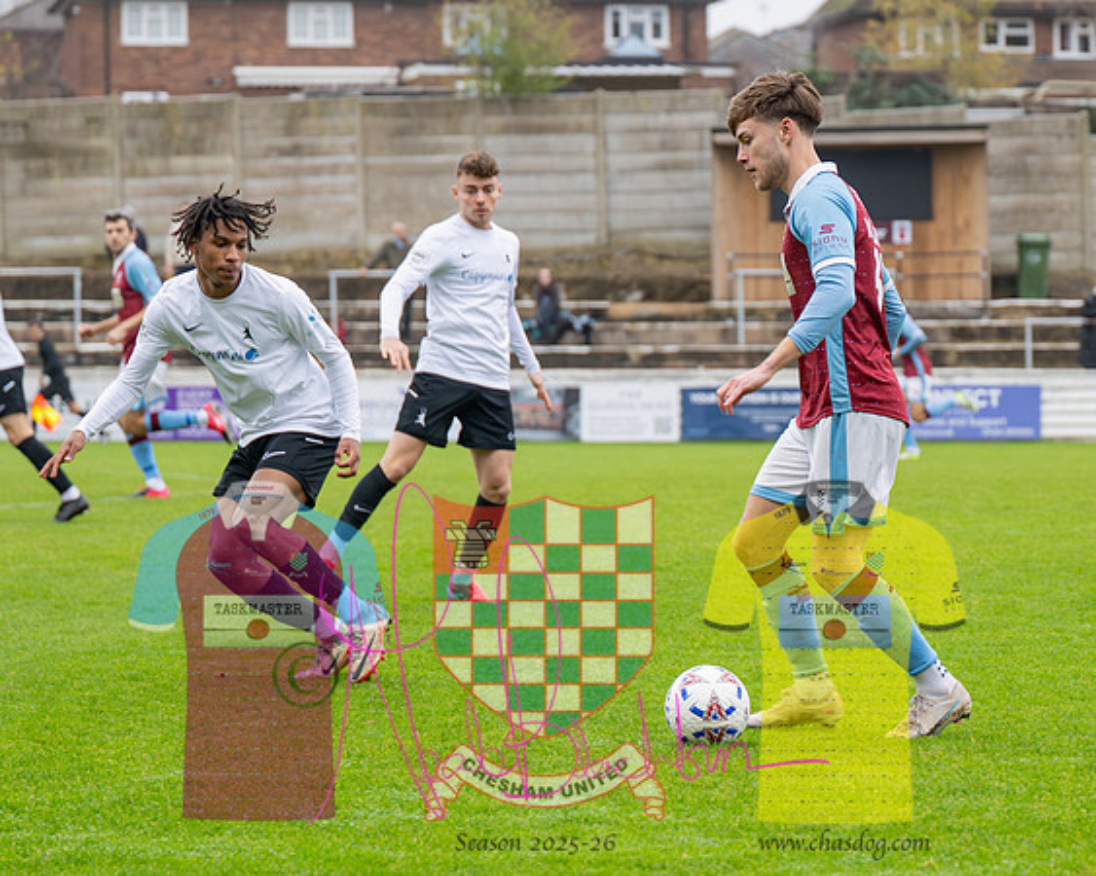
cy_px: 524
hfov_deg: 11.8
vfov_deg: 9.4
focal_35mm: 164
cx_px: 808
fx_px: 5307
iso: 800
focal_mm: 74
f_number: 2.8
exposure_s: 1/500
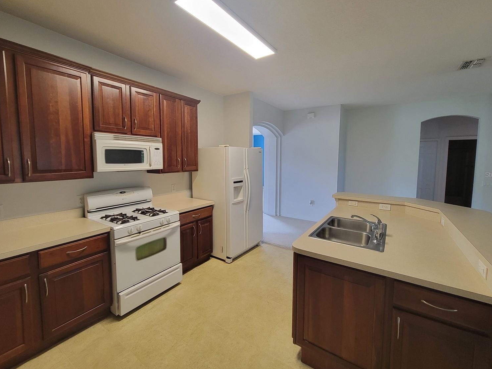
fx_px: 199
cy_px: 174
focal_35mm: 14
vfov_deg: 85.6
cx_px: 252
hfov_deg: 102.1
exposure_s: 1/60
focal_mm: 2.2
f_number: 2.2
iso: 250
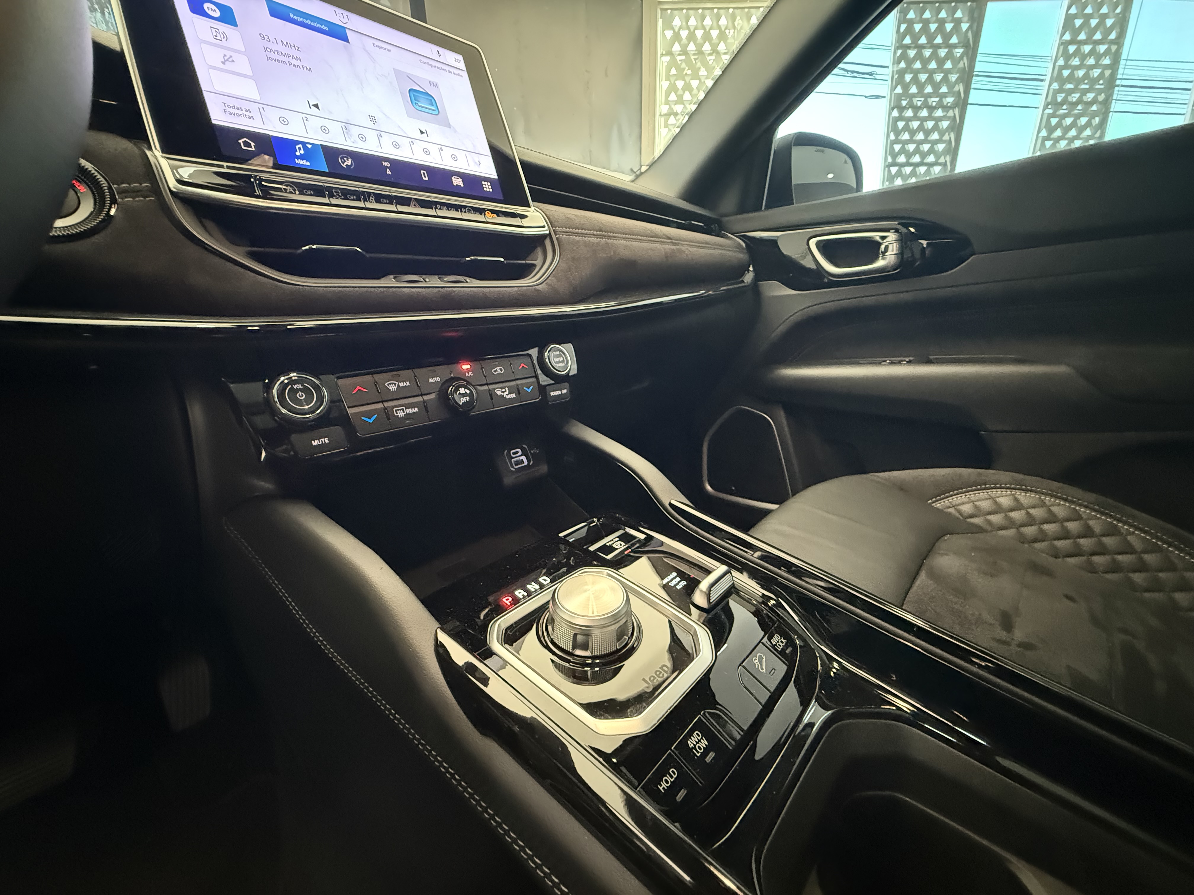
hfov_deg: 102.1
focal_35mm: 14
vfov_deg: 85.7
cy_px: 448
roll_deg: +1.1
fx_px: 483
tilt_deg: -17.1
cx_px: 597
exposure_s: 1/30
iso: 1250
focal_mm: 2.22
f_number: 2.2
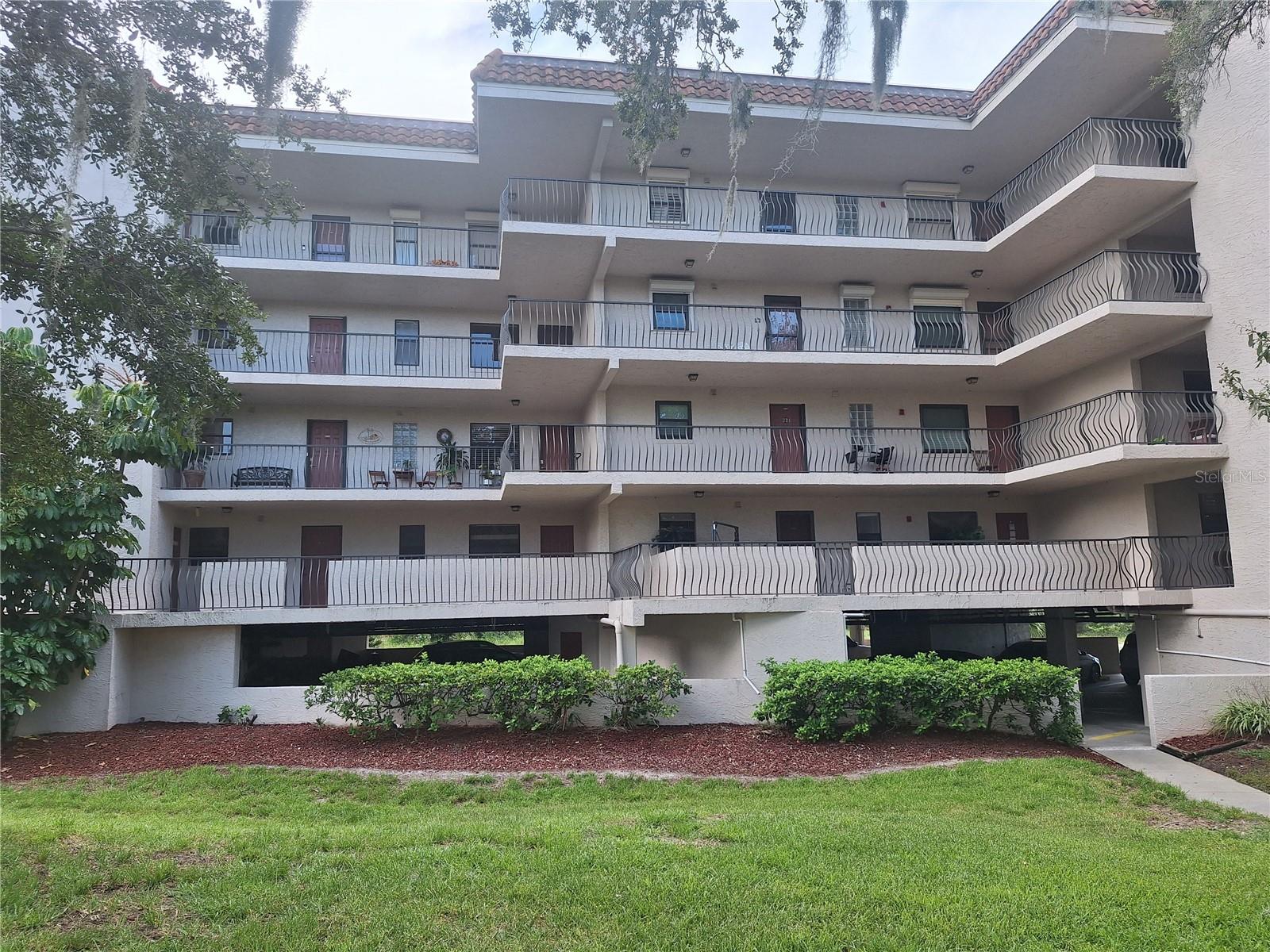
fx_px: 844
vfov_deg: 58.9
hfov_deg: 73.9
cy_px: 476
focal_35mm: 23
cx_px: 635
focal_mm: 5.54
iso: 40
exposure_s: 1/438
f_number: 1.8
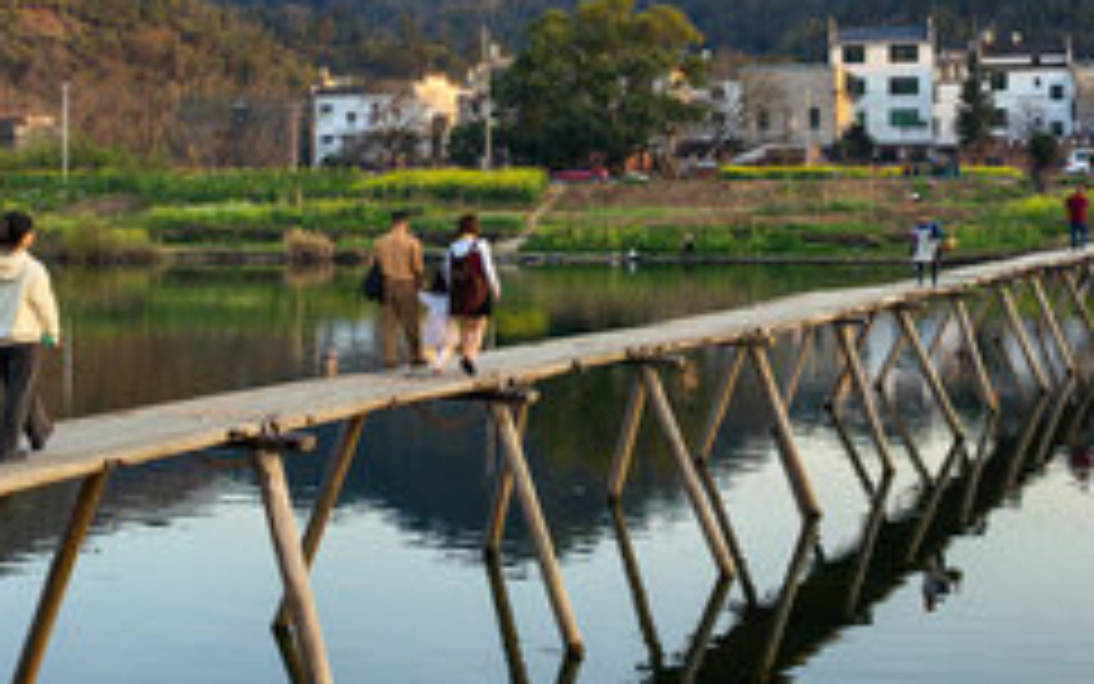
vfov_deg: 19.3
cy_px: 176
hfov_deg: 30.6
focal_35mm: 67
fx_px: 1998
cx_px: 446
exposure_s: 1/400
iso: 50
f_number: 2
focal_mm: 6.98
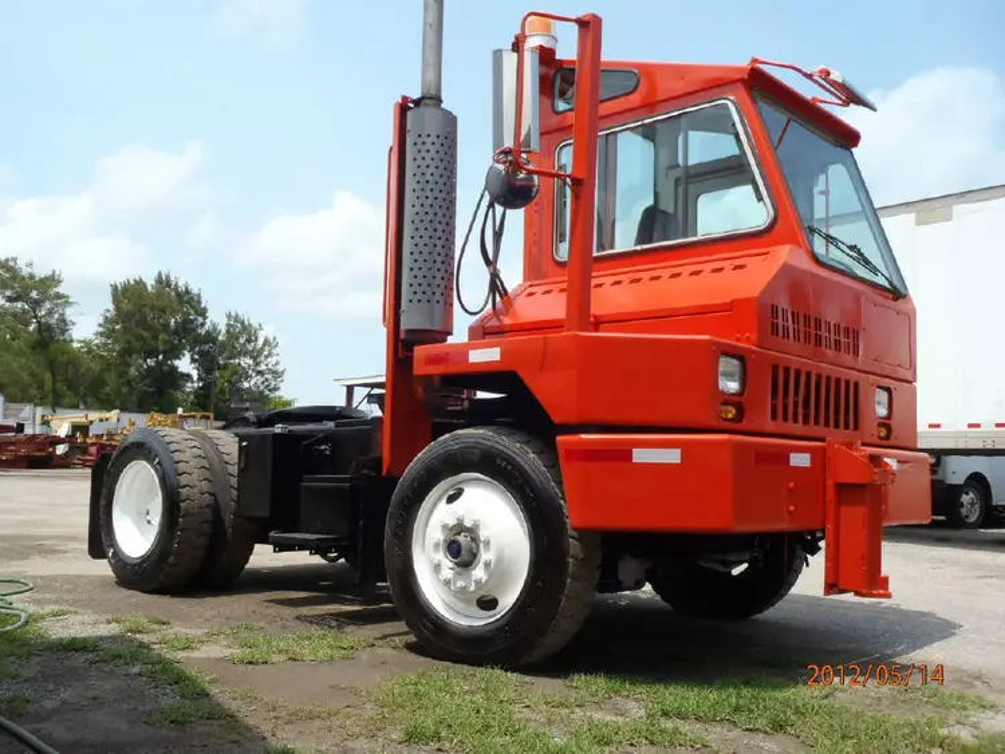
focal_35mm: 34
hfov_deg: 53.9
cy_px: 377
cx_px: 502
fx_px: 987
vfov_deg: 41.8
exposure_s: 1/500
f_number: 4.4
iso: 80
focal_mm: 6.07
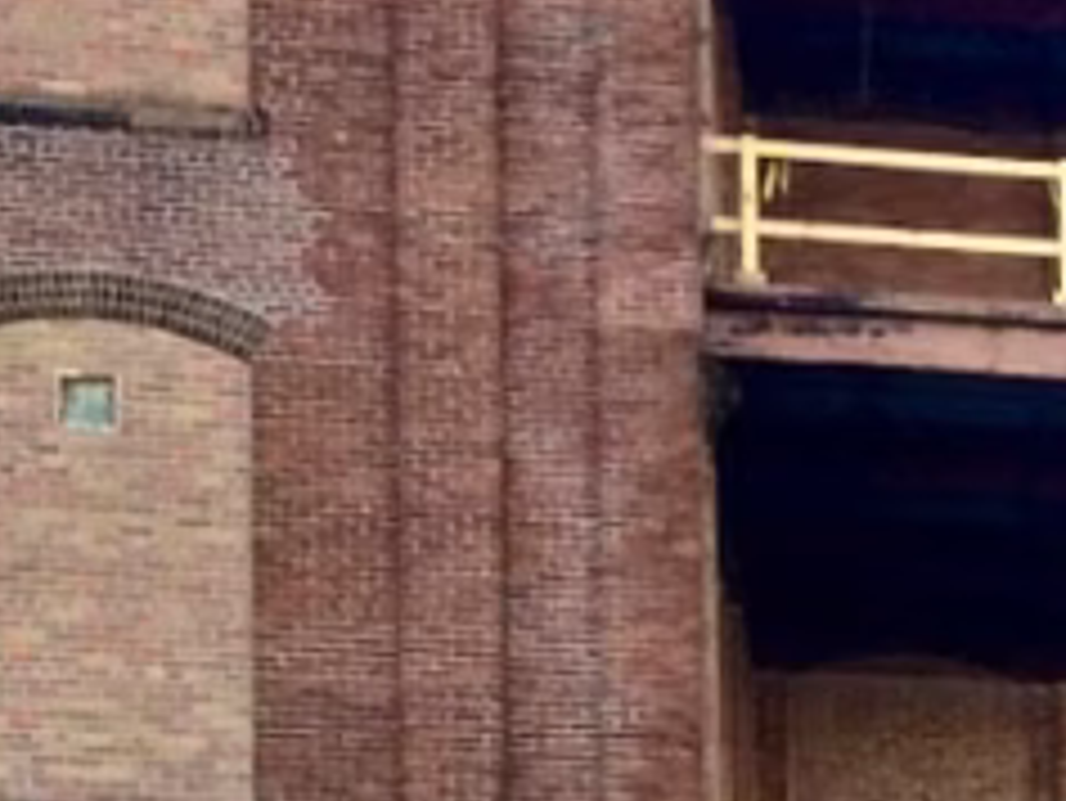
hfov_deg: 11.7
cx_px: 2154
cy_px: 626
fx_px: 4652
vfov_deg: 9.8
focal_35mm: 151
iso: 50
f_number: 2.4
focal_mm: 4.28
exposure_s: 1/148
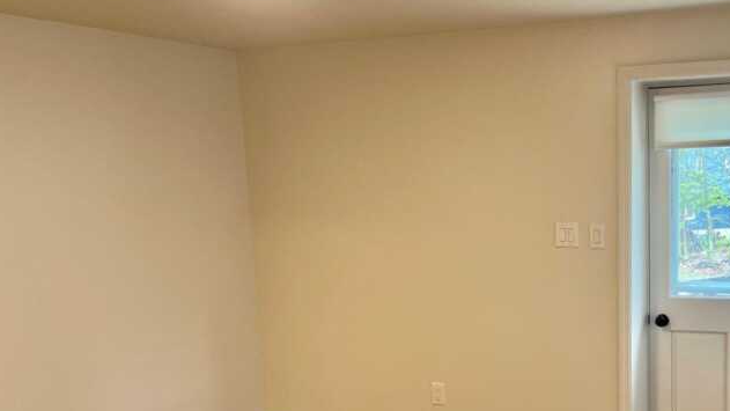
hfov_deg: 42.8
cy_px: 333
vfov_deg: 25.5
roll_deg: +1.5
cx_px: 569
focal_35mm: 46
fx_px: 890
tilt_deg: -11.2
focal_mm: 5.1
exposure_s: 1/120
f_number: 1.6
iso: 125
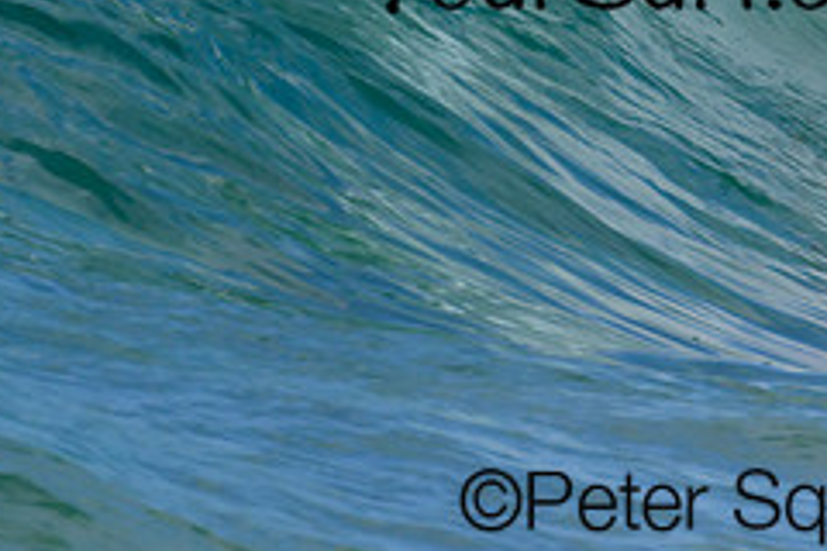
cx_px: 939
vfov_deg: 0.6
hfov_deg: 0.9
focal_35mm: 2352
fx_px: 54026
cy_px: -214
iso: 640
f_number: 11
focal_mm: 800
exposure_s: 1/2000
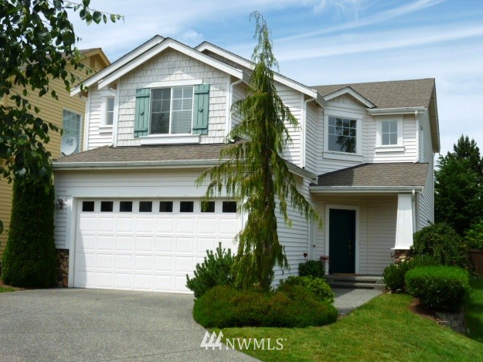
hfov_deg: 43.8
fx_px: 600
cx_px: 243
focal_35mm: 43
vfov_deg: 33.6
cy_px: 184
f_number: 4.1
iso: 100
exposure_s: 1/800
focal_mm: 7.6
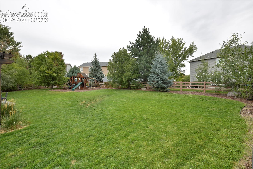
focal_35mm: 14
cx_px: 126
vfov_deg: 81.2
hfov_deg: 104.3
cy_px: 84
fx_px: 98
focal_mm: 14
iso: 500
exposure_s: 1/250
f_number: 7.1
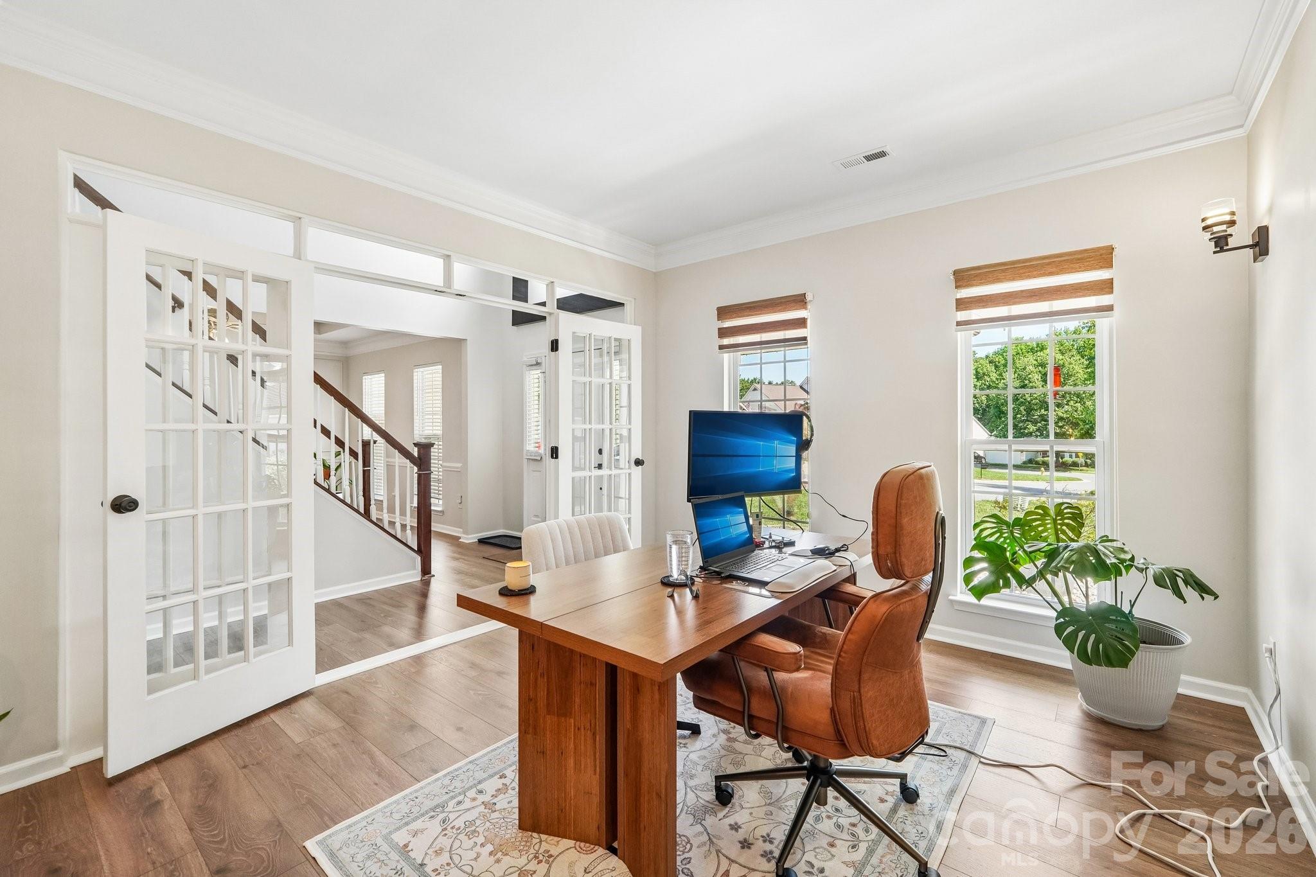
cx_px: 658
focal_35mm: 15
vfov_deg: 77.3
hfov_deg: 100.4
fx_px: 548
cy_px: 438
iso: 400
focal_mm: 10
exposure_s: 1/15
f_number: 8
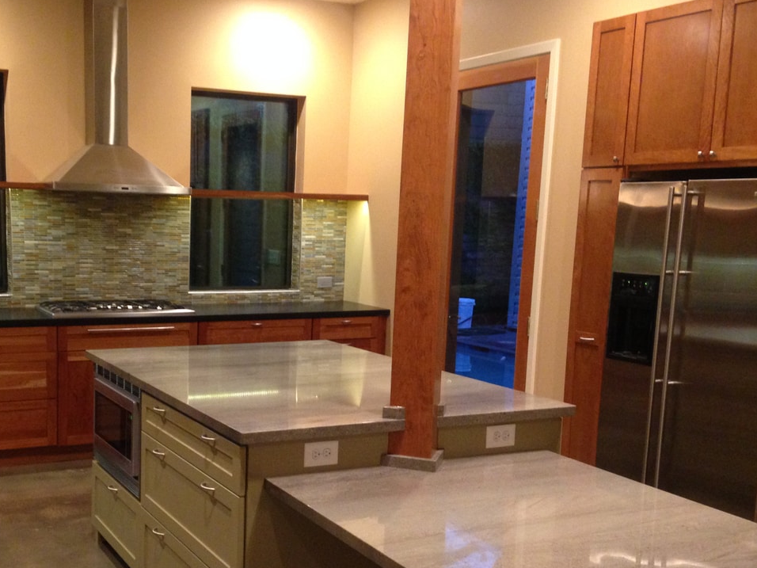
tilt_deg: -9.6
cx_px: 250
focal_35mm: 46
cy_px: 349
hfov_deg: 40.7
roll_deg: -0.3
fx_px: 1006
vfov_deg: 31.4
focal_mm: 4.12
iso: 320
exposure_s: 1/20
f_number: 2.4
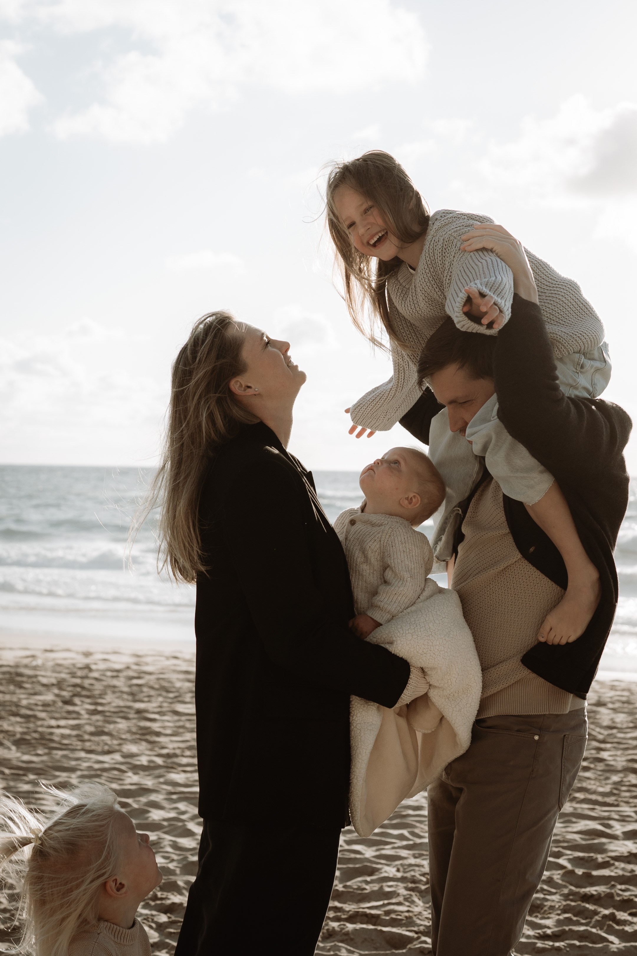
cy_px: 366
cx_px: 368
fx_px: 1719
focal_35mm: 65
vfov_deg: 31.0
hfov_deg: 21.0
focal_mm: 35
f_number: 3.5
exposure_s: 1/1600
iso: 100
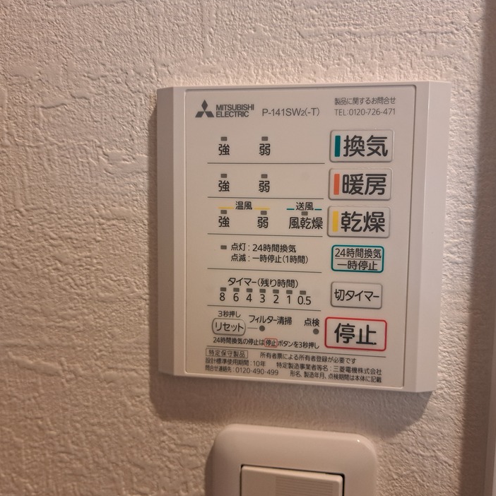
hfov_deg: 55.5
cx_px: 271
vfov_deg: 55.6
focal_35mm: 29
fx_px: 470
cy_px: 249
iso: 200
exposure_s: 1/50
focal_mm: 5.23
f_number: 1.8
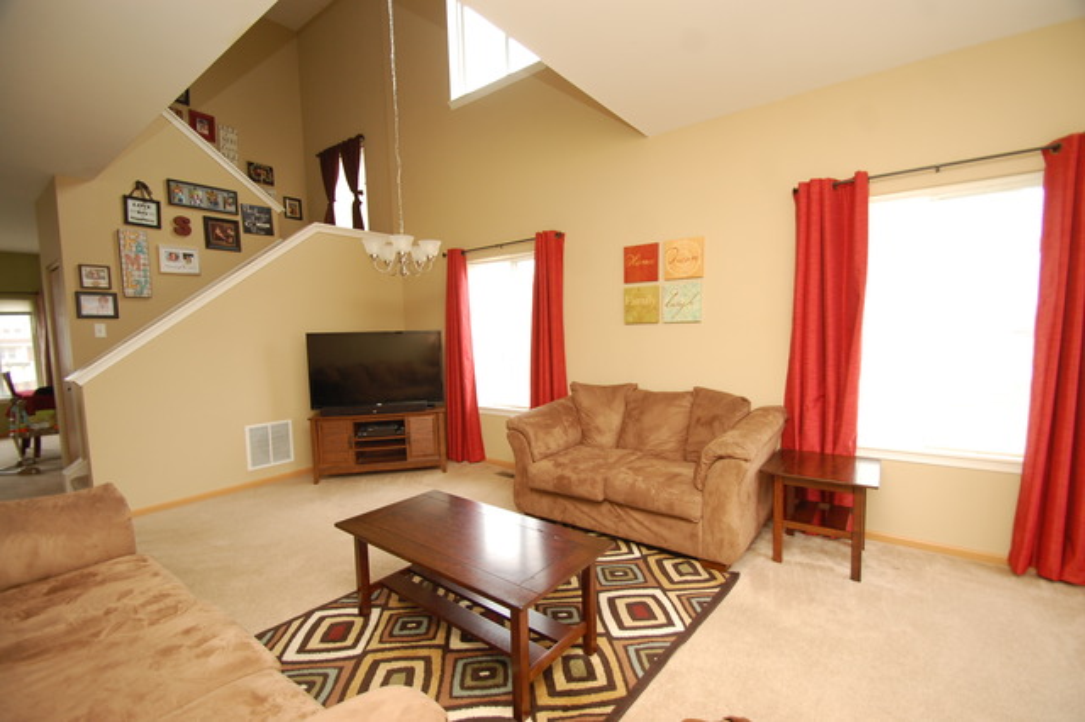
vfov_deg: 77.3
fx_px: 452
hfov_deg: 100.4
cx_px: 542
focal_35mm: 15
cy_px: 361
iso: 400
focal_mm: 10
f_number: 4
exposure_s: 1/60
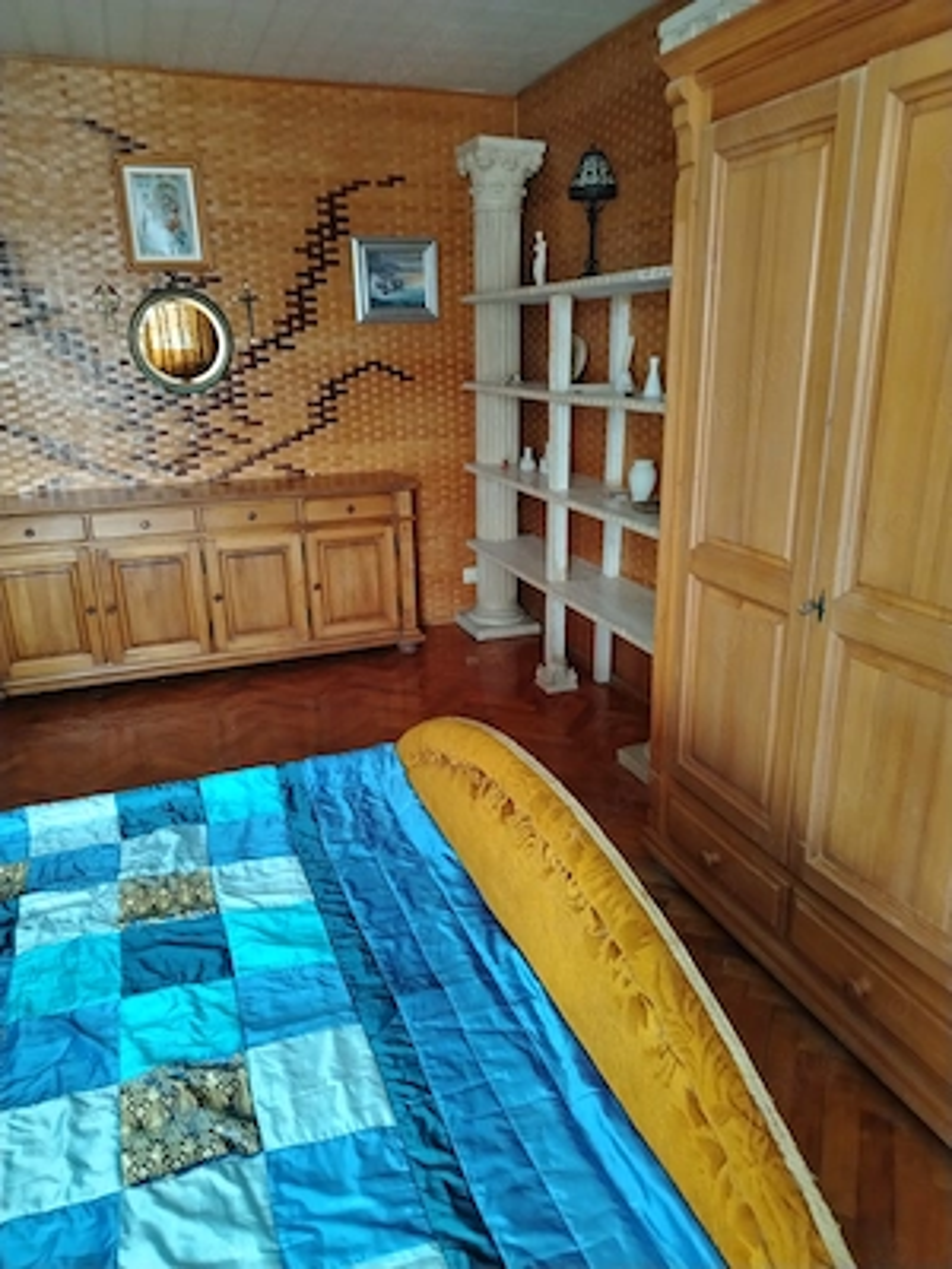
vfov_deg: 71.6
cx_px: 476
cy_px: 634
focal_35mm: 24
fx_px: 880
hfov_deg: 56.8
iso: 725
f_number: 1.75
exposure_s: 1/33.3
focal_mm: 5.25
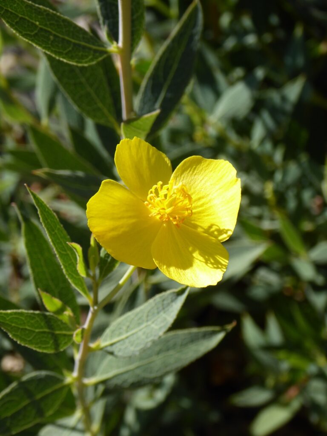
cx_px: 164
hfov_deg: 15.1
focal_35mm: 98
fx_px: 1234
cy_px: 218
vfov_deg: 20.0
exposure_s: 1/250
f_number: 5
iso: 80
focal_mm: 17.5
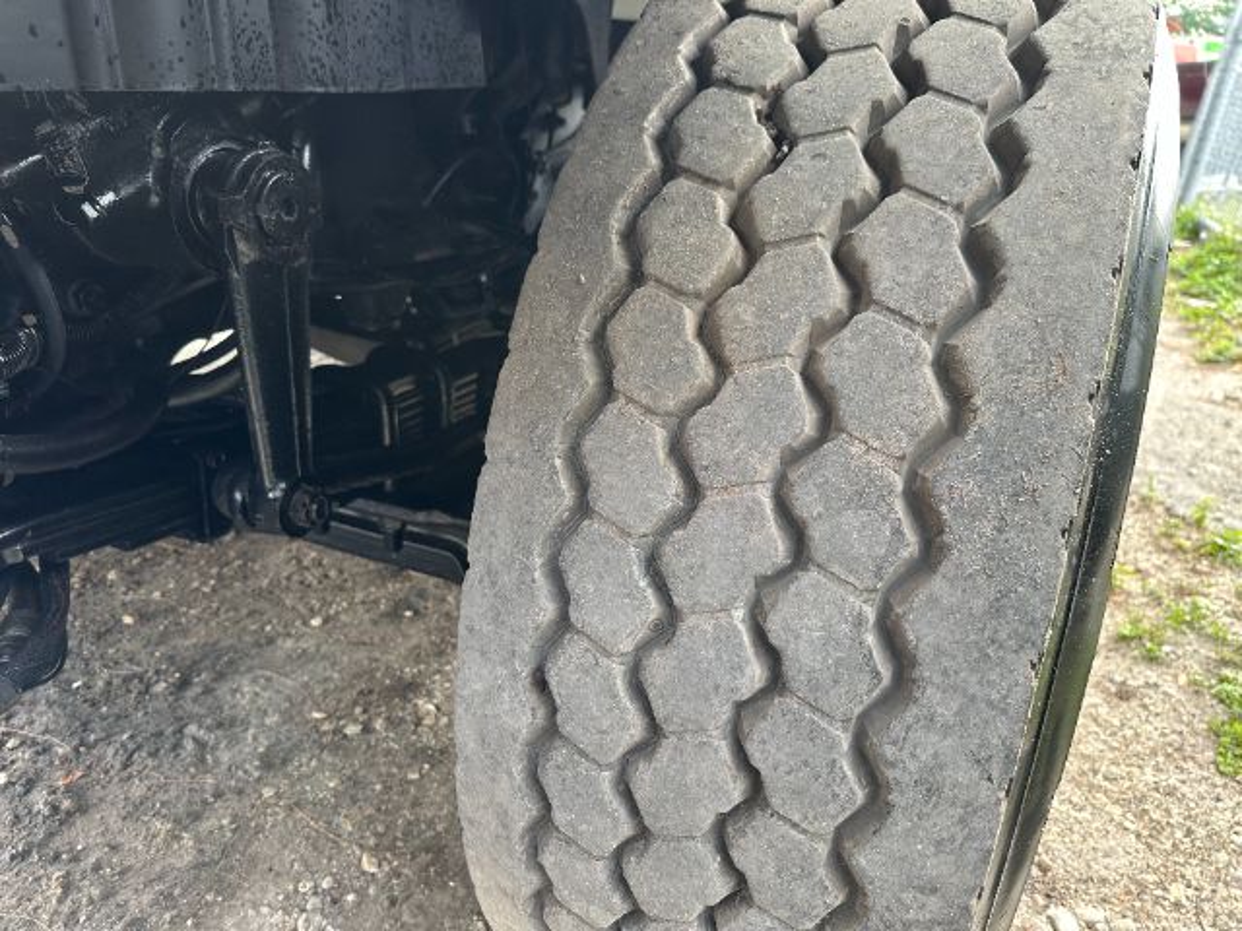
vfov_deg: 56.8
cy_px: 466
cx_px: 621
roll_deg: -5.5
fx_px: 861
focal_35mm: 24
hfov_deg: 71.6
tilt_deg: -26.2
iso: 125
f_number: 1.78
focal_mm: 6.86
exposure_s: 1/121
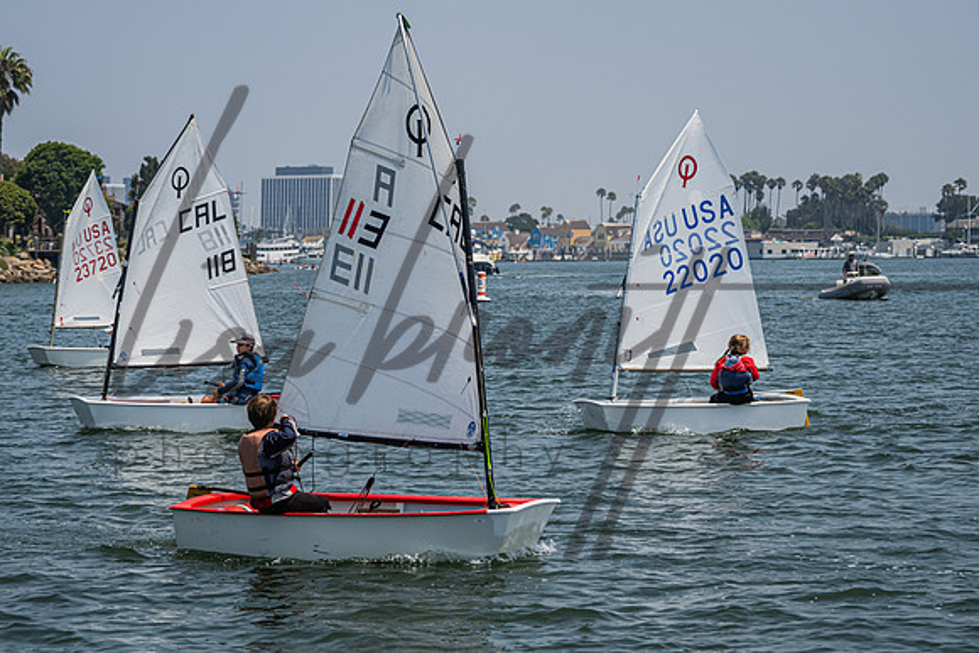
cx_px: 422
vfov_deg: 12.2
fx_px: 3050
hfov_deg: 18.2
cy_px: 323
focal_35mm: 112
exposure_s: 1/2000
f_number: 6.3
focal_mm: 89
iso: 320
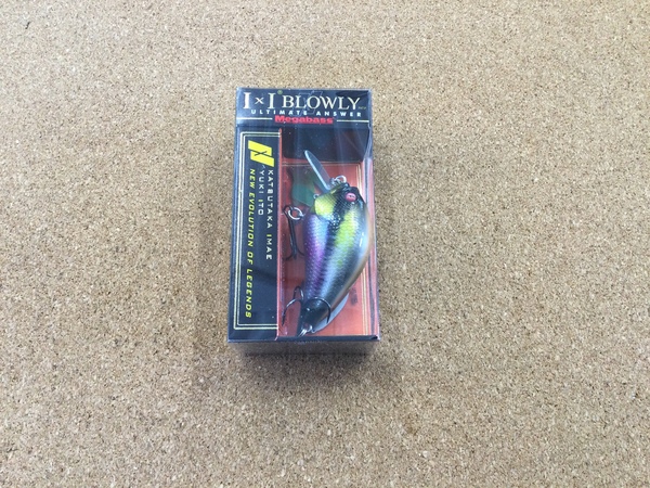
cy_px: 244
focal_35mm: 31
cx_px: 325
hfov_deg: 58.4
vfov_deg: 45.4
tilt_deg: -73.3
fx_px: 582
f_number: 2.4
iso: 64
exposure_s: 1/30
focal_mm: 3.3
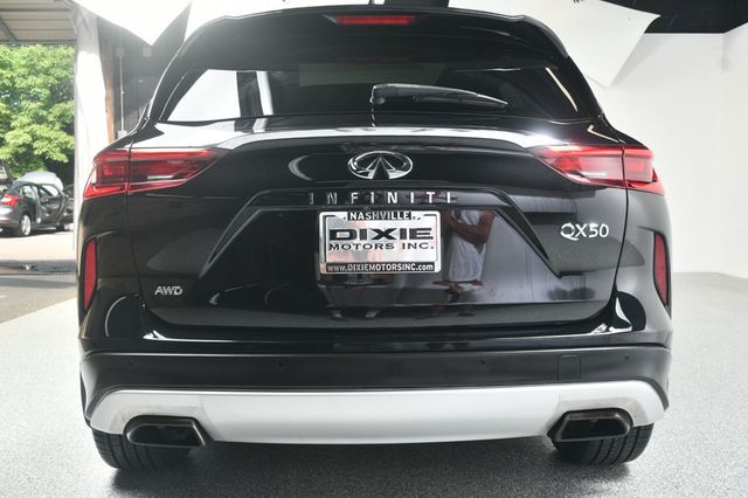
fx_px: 748
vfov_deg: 36.8
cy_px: 249
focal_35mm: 36
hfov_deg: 53.2
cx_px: 374
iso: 100
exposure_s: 1/160
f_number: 6.3
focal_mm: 24
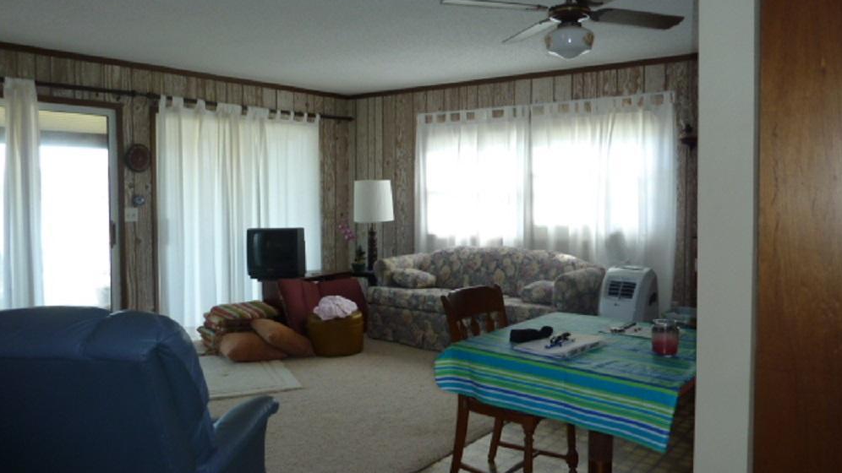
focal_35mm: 28
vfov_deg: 41.5
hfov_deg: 67.9
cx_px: 431
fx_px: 625
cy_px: 223
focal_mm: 4.1
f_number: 3.3
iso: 100
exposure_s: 1/30
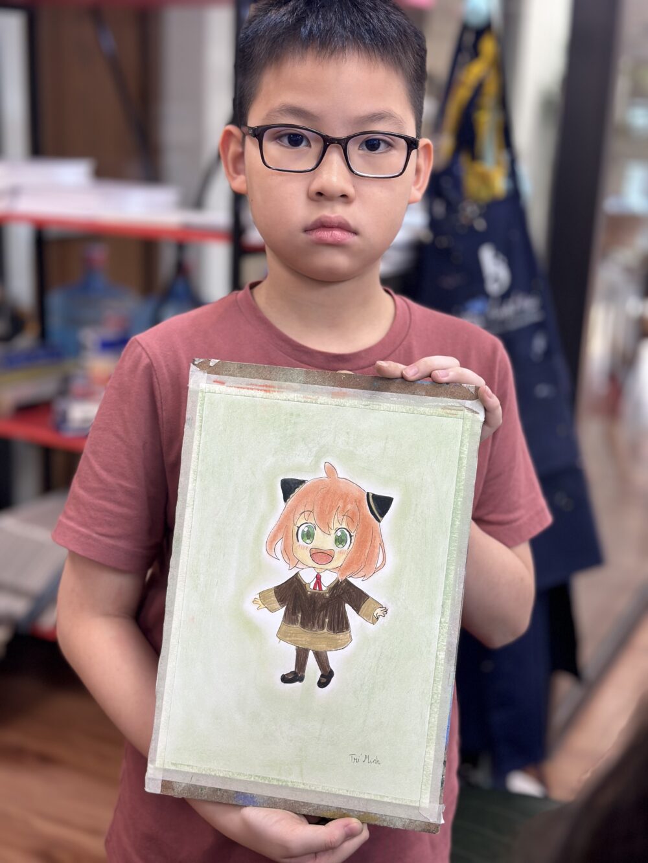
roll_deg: -3.5
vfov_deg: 39.7
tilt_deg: -14.2
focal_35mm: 48
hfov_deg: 30.3
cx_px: 324
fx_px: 1198
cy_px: 432
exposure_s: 1/118
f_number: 1.78
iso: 125
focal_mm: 6.86
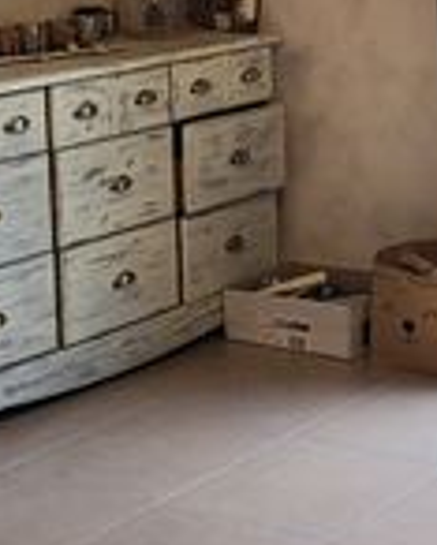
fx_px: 1680
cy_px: 49
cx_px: 601
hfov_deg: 14.1
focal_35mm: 104
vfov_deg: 18.1
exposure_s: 1/100
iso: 125
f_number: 1.8
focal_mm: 5.4
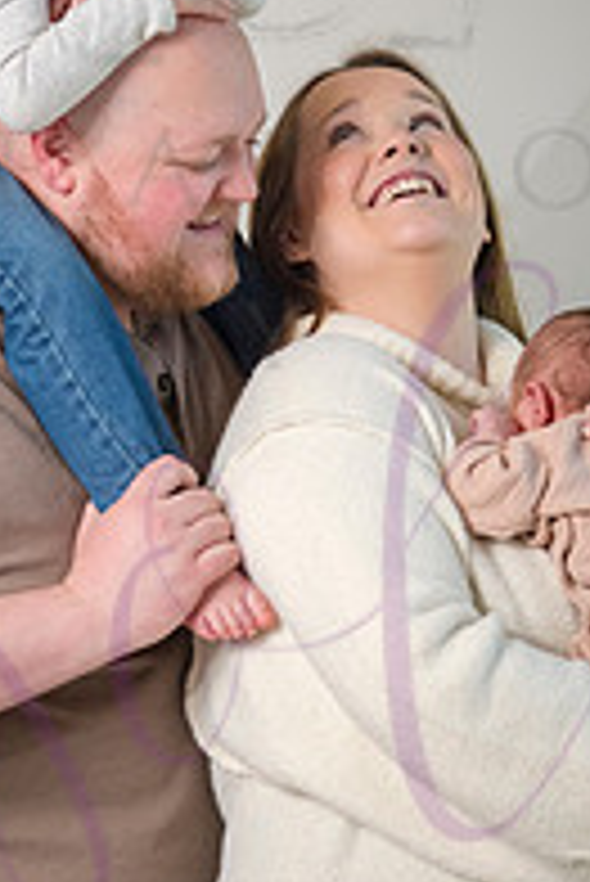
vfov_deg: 10.5
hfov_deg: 7.1
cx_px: 293
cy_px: 328
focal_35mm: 195
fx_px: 4785
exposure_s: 1/250
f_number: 8
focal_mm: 85
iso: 500
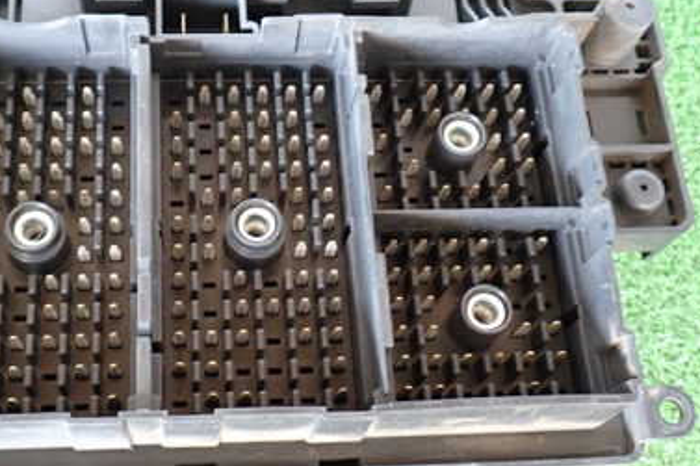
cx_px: 271
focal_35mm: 53
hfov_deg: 37.4
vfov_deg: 25.5
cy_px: 202
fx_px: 1030
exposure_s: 1/30
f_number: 2.4
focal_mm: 5.79
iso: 500
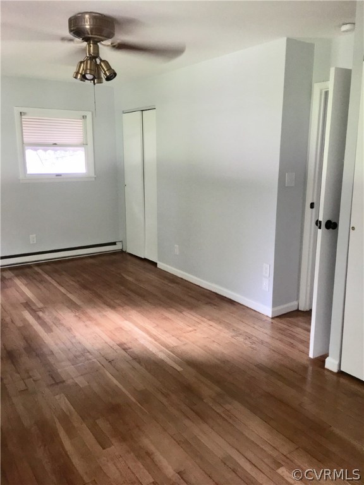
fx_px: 407
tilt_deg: -11.9
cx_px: 182
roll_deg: -0.1
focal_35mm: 29
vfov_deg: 61.7
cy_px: 242
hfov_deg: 48.2
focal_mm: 4.15
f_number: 2.2
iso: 64
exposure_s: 1/30
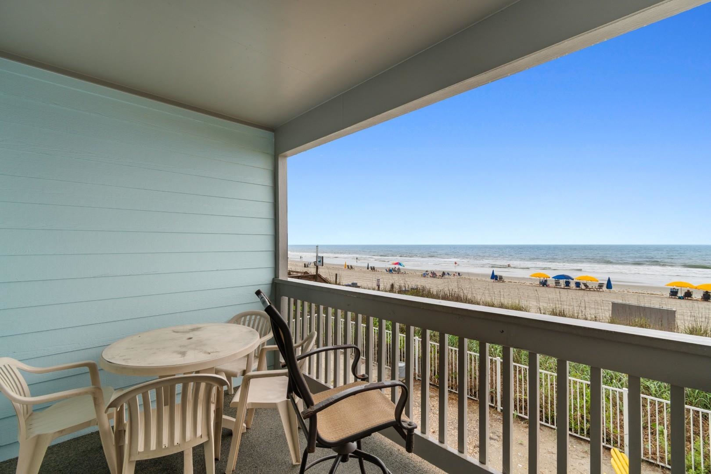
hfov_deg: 100.4
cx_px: 356
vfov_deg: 77.3
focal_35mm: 15
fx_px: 296
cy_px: 237
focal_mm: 10
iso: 100
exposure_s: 1/200
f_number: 8
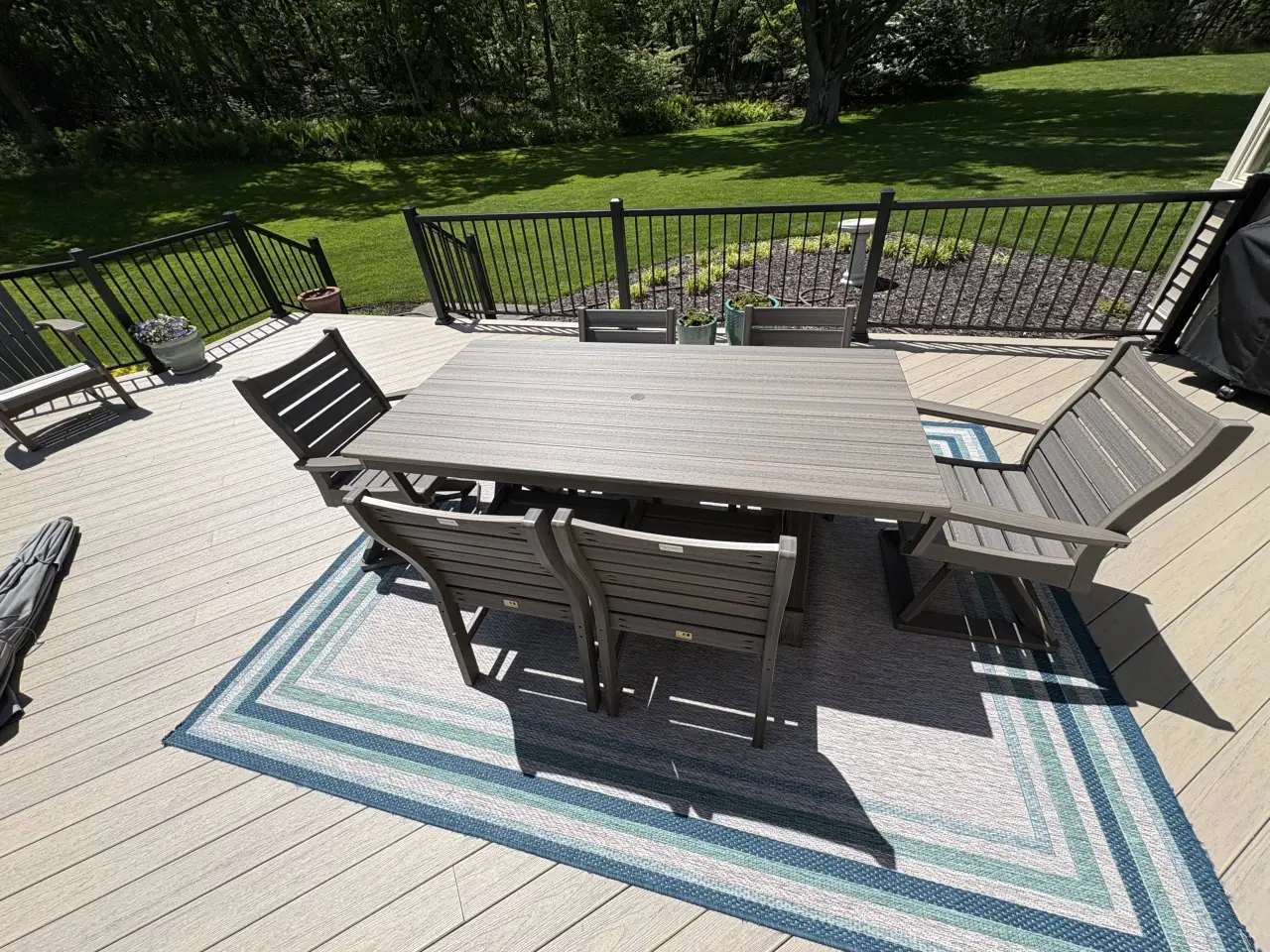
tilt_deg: -37.4
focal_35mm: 14
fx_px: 514
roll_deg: +6.8
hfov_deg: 102.1
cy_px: 476
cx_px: 635
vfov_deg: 85.7
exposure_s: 1/2342
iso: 50
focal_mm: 2.22
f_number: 2.2
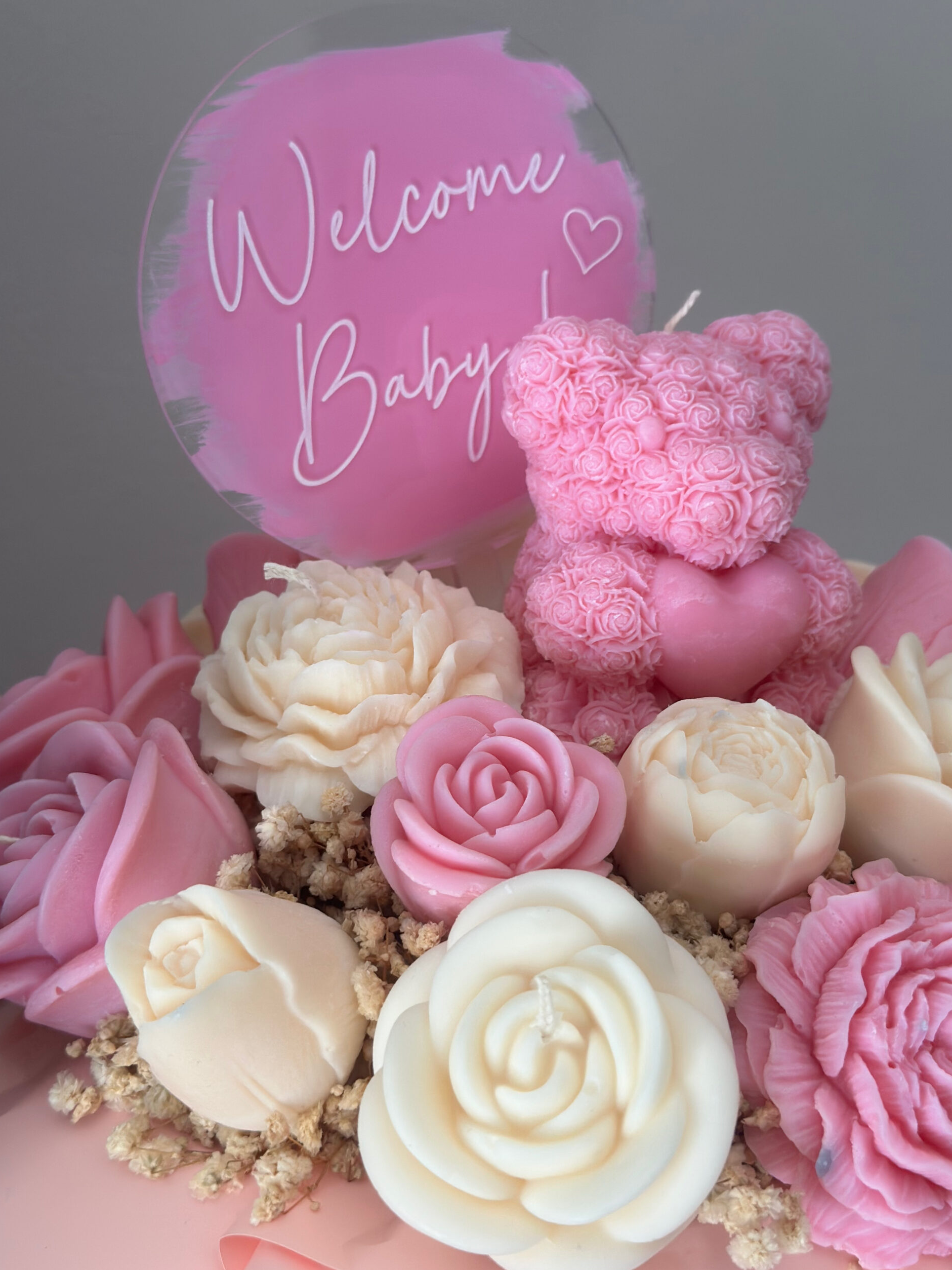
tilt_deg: -19.2
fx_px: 1797
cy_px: 632
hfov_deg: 29.7
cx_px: 475
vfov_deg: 38.9
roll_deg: -2.4
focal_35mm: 49
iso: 125
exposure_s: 1/119
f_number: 1.78
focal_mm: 6.86
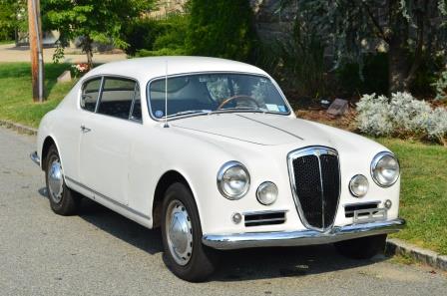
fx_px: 1023
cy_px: 148
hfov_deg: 24.7
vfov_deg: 16.5
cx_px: 224
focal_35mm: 82
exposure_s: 1/160
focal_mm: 55
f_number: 11
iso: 100
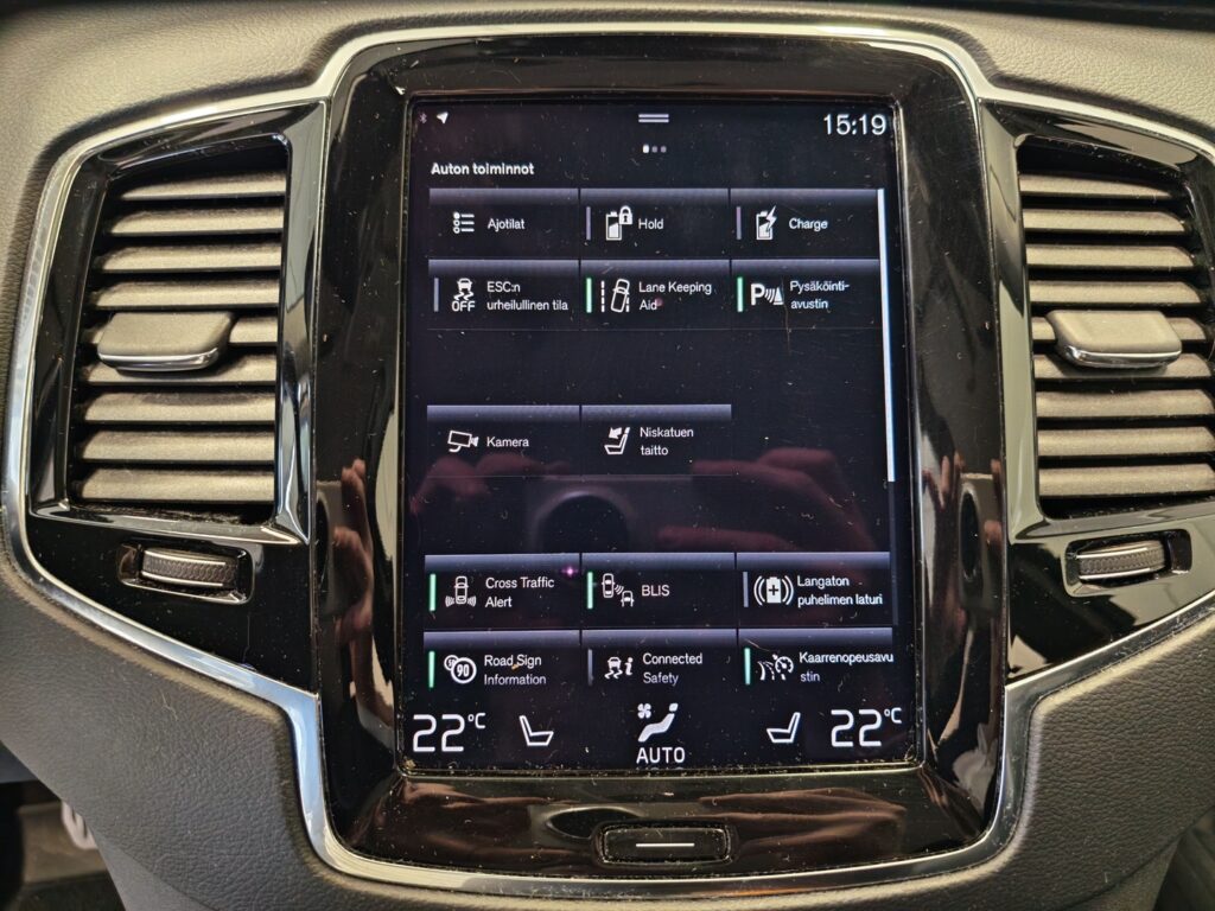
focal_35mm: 23
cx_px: 608
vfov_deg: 58.9
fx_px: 807
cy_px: 456
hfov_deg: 73.9
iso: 320
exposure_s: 1/50
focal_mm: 5.4
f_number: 1.6
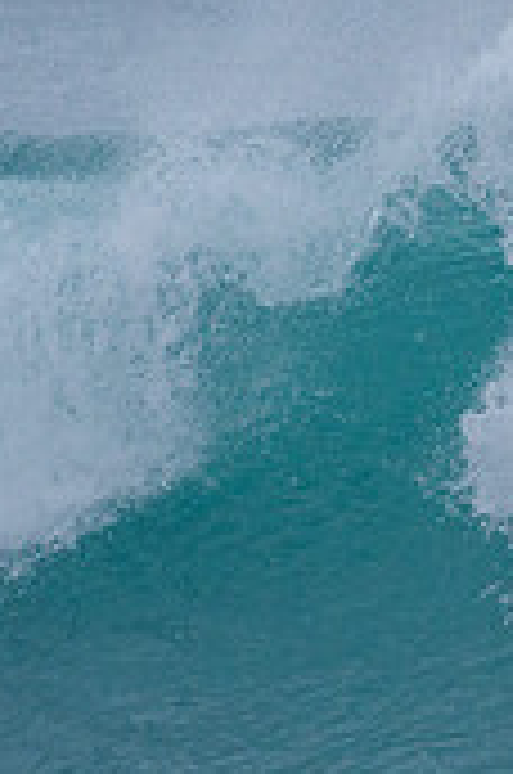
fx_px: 44444
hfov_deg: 0.7
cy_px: 394
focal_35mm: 2071
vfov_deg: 1.0
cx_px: 1107
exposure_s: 1/2000
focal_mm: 500
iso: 640
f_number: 5.6
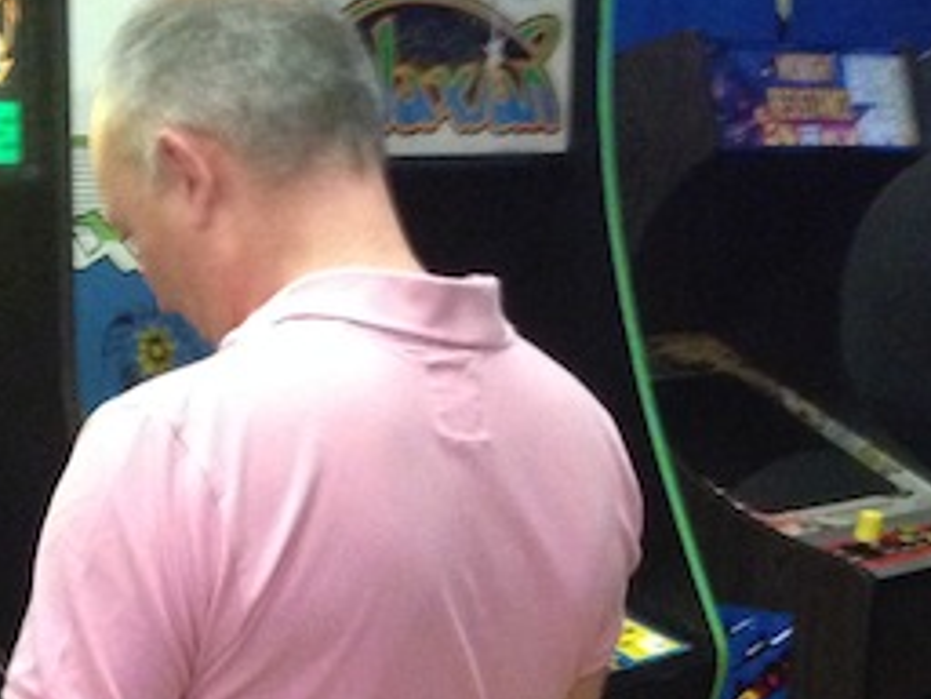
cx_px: 276
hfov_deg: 18.6
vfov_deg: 13.6
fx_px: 2824
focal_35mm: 105
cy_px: 910
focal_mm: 4.12
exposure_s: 1/15
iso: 640
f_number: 2.4
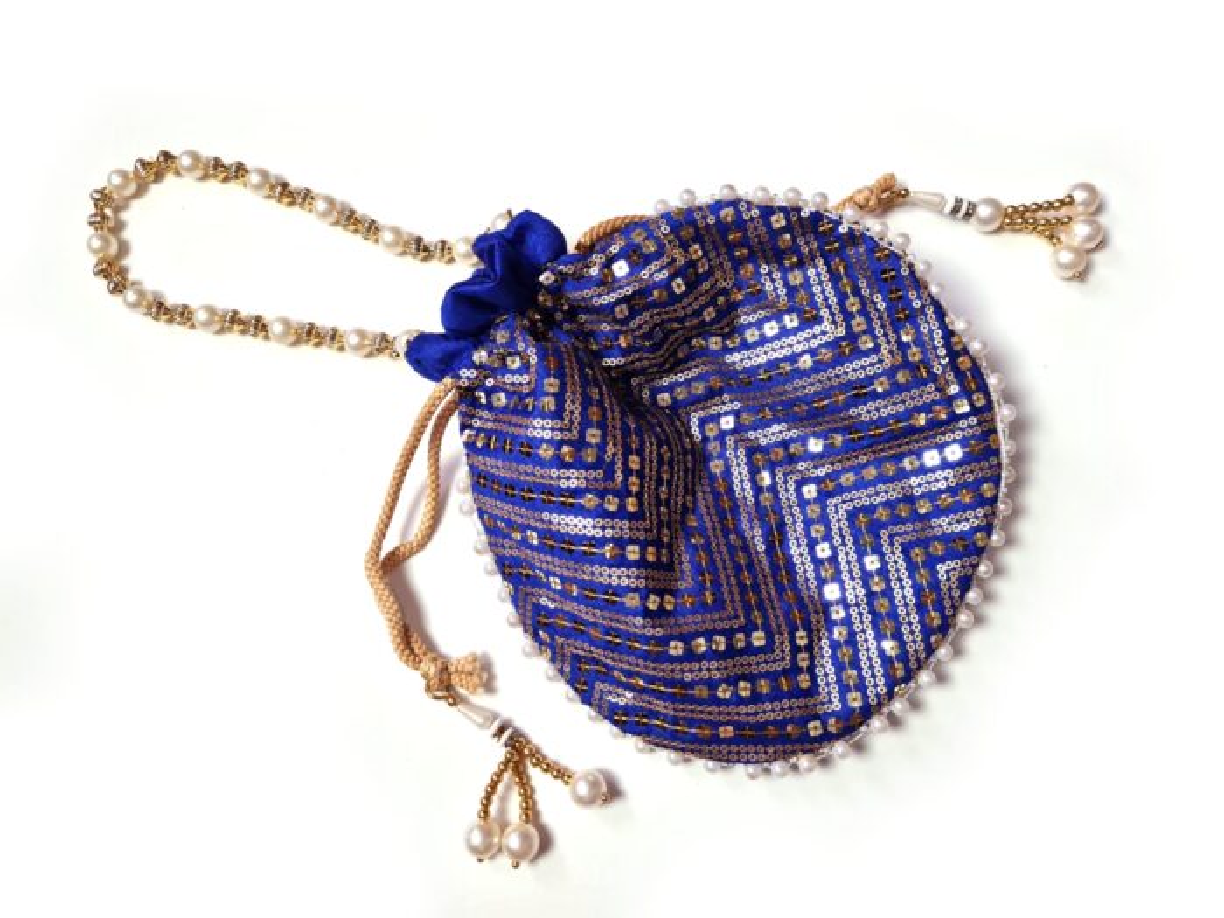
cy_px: 459
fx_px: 919
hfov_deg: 67.3
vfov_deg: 53.1
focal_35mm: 26
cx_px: 612
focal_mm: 5.4
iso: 125
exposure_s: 1/120
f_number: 1.8
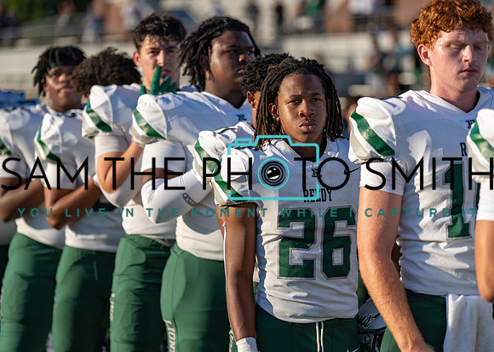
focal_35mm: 129
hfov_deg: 15.6
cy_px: 176
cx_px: 247
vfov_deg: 11.1
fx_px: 1808
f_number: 2.8
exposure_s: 1/1600
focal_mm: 123
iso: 100
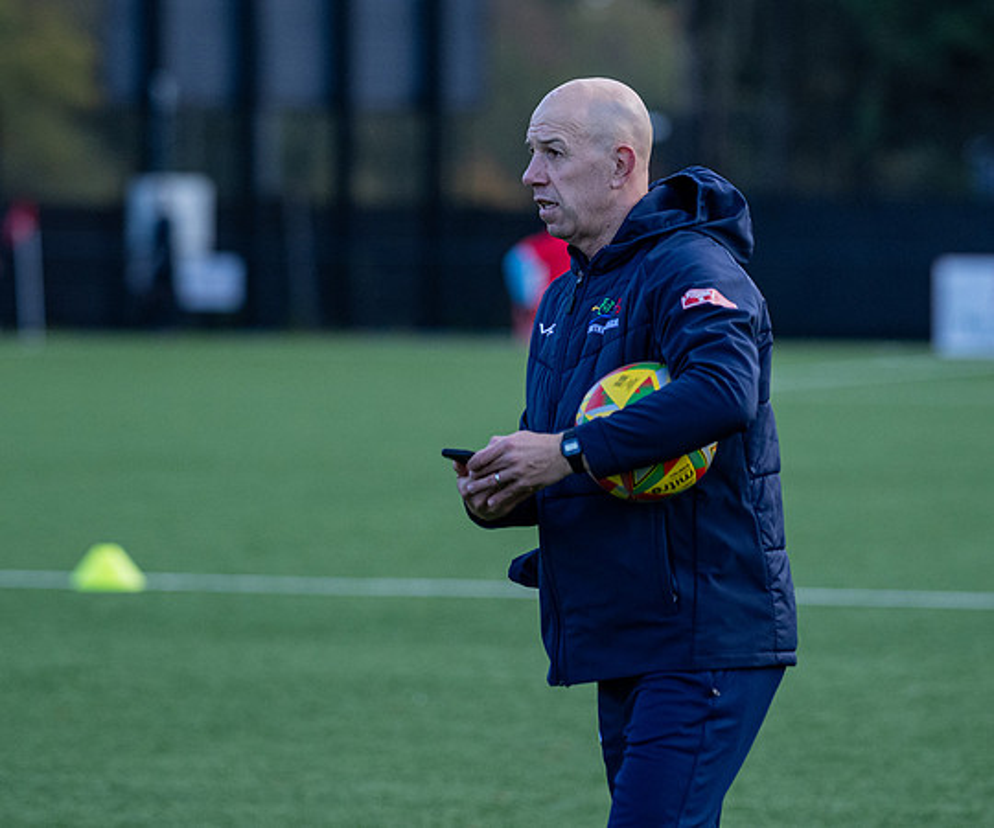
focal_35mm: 250
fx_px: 7485
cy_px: 181
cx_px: 625
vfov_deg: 6.3
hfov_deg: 7.6
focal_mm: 135
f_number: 2.2
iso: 1000
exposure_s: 1/3200
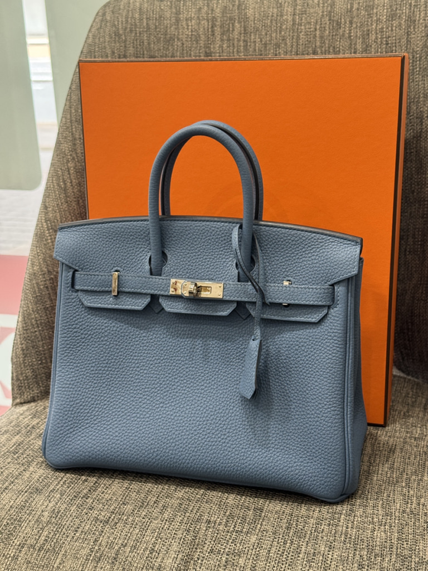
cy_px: 286
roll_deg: +2.3
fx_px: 791
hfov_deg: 30.3
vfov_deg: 39.7
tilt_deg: -18.4
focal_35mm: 48
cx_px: 214
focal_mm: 6.76
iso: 250
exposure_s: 1/60
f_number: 1.78
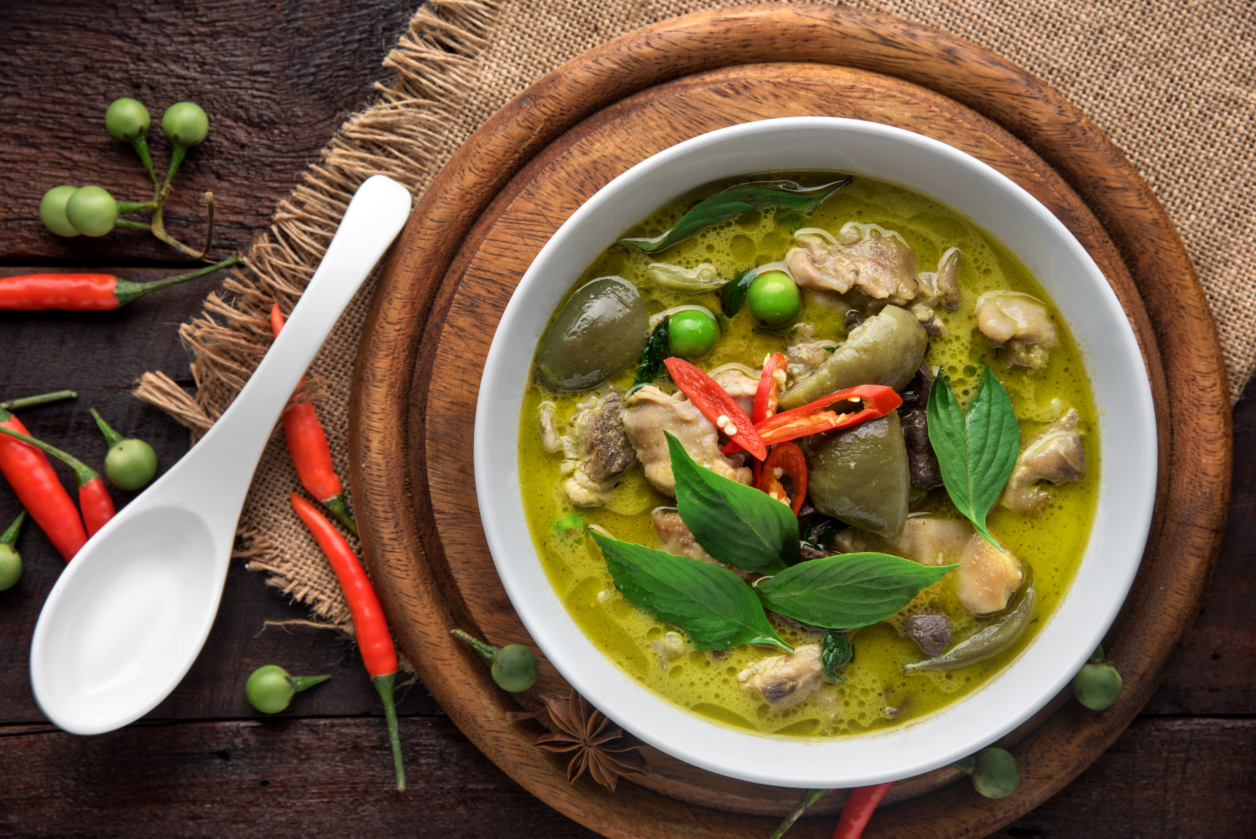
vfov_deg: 16.7
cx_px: 628
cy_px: 420
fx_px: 2862
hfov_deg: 24.8
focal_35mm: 82
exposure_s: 1/160
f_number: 8
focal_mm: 82
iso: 50
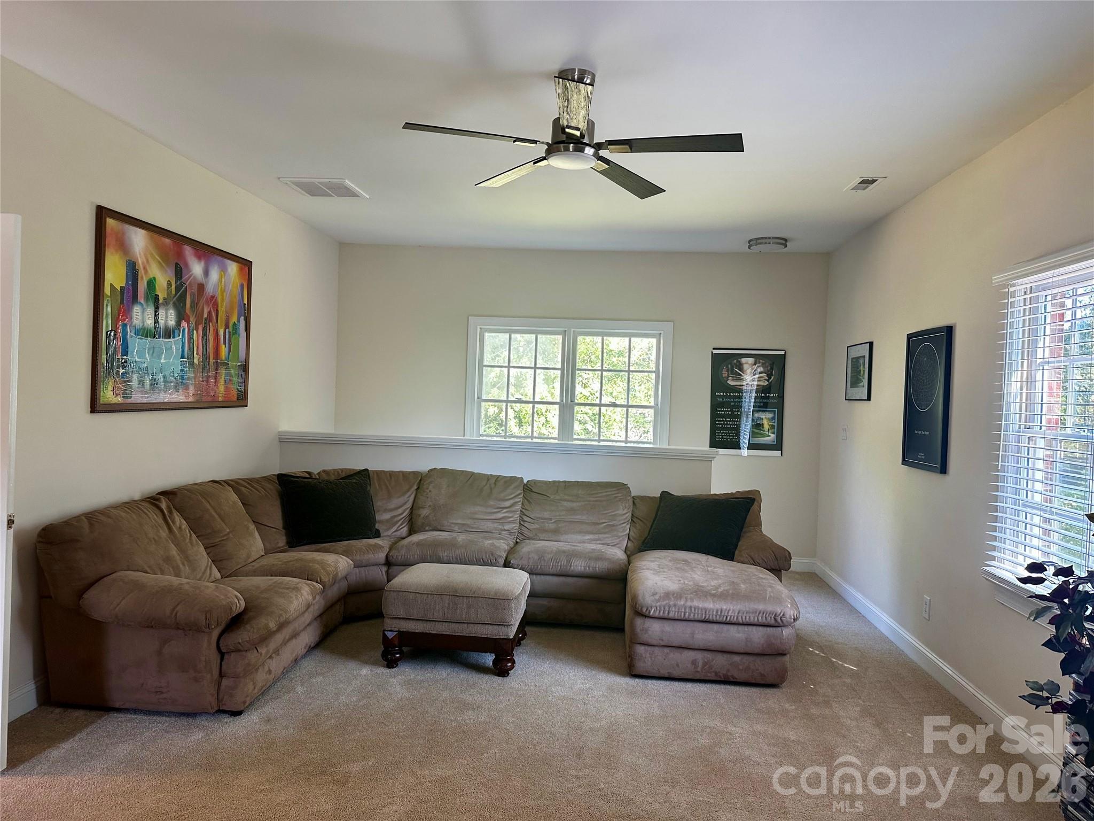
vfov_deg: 56.8
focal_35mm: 24
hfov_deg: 71.6
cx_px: 547
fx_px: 758
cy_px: 410
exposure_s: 1/60
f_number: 1.78
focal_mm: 6.86
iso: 125
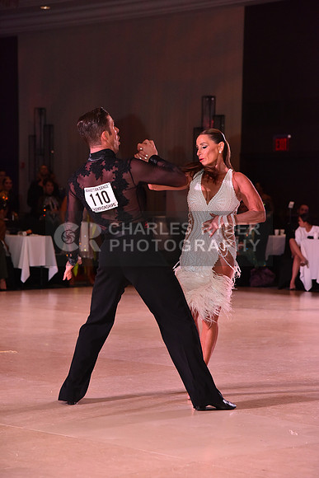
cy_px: 239
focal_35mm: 100
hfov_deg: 13.7
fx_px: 1328
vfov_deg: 20.4
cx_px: 160
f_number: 5.6
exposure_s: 1/320
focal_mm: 100
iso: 2500
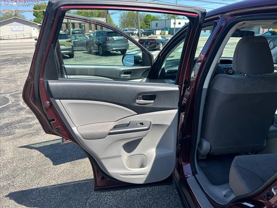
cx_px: 138
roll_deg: +1.7
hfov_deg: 67.3
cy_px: 104
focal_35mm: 26
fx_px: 208
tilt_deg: -18.0
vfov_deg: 53.1
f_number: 1.5
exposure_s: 1/1575
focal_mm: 5.7
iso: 50
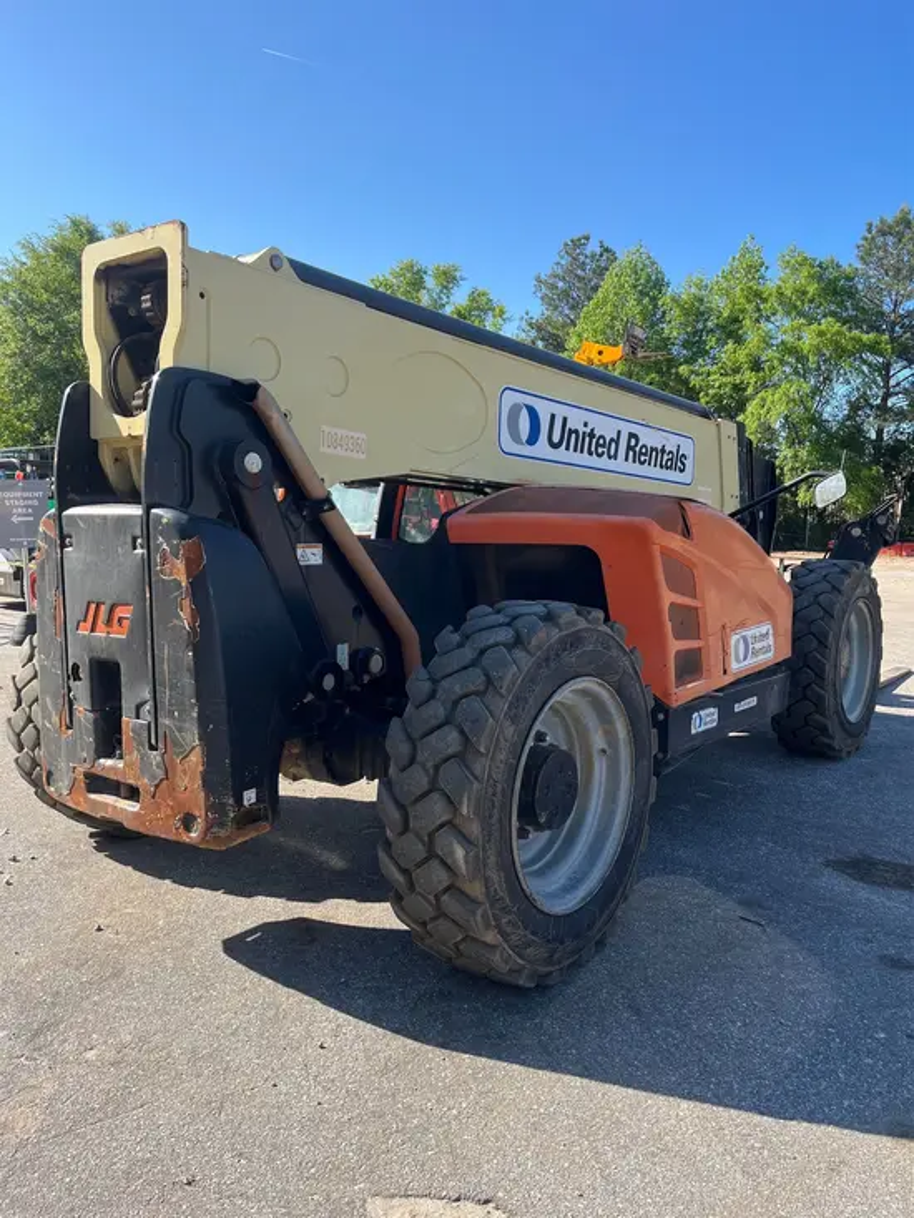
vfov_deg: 67.3
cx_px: 457
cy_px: 609
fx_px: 915
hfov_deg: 53.1
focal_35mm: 26
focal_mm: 5.1
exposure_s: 1/1309
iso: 50
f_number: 1.6
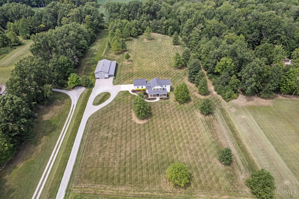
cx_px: 150
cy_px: 100
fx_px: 183
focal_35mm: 22
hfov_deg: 78.6
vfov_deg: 57.2
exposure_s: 1/1000
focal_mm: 8.38
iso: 110
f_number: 2.8
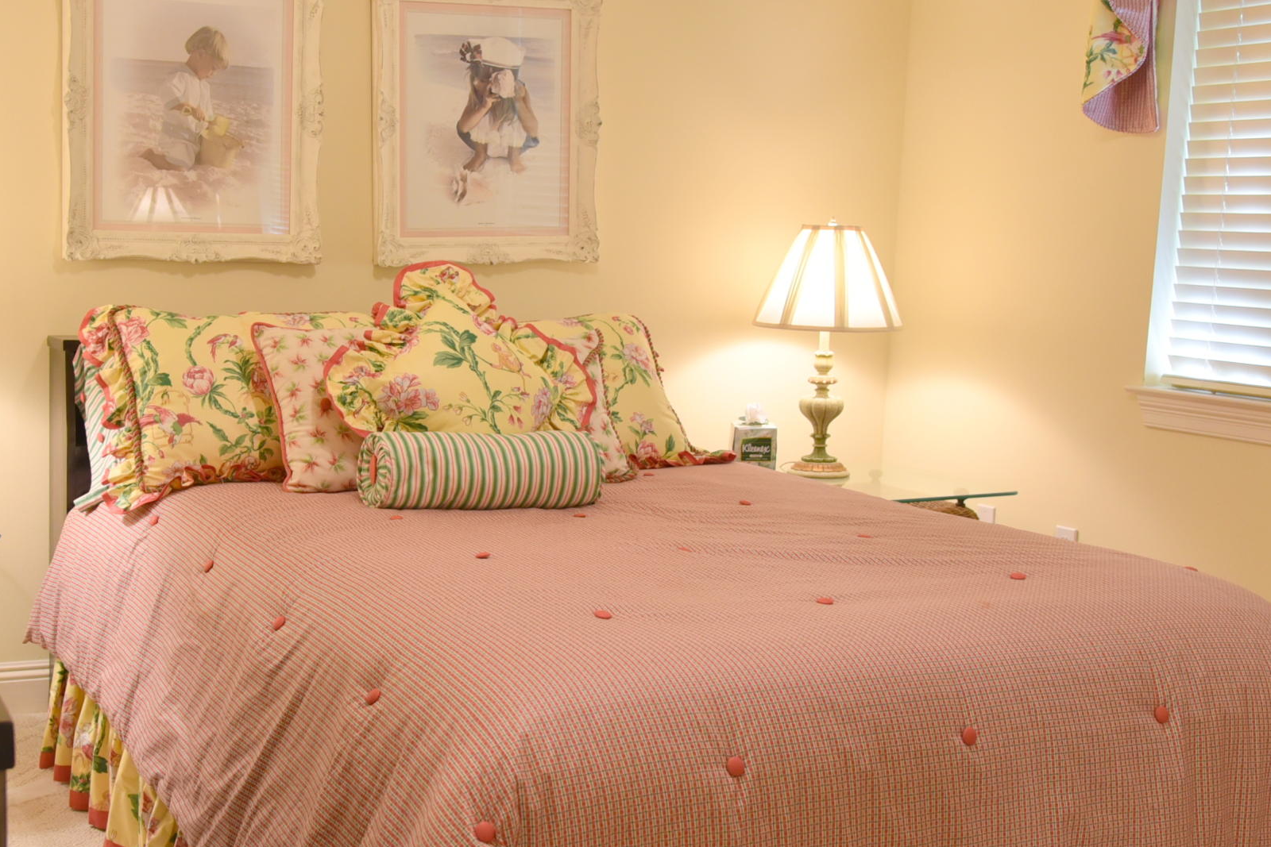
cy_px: 456
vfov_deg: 29.9
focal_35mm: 45
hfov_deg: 43.2
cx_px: 464
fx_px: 1589
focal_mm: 24
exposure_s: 1/60
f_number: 4
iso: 1000
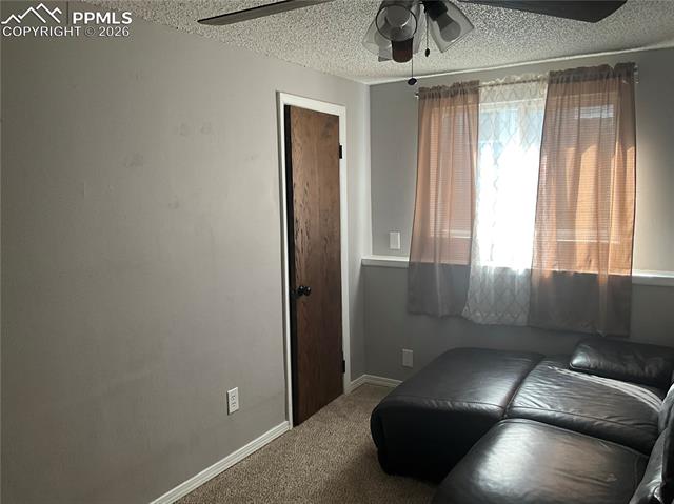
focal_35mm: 29
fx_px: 564
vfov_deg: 48.2
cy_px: 252
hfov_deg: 61.7
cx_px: 337
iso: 64
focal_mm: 3
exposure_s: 1/115
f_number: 1.8
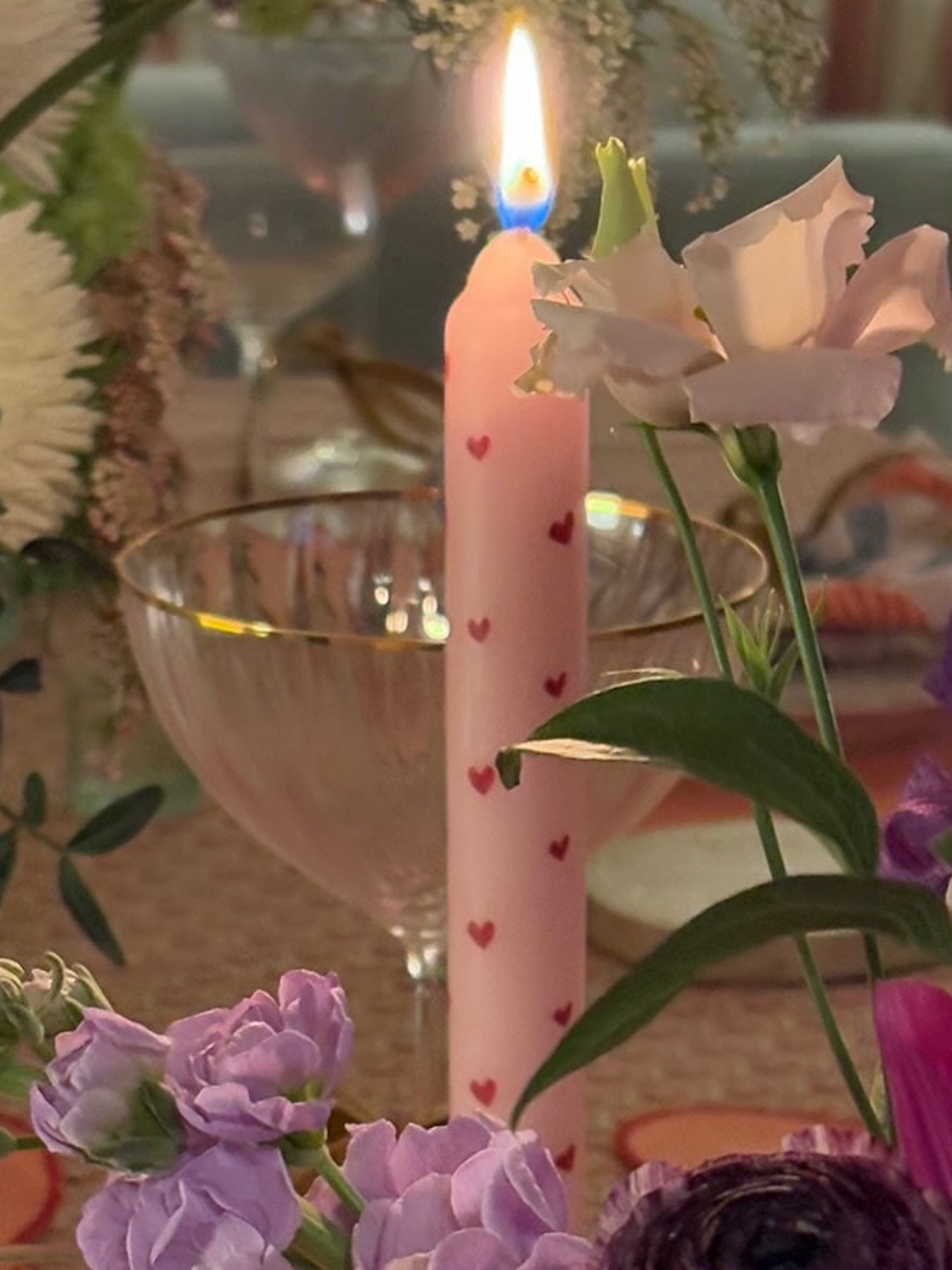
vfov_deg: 16.5
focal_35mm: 118
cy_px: 1145
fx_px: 4328
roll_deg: -0.5
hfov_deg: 12.5
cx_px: 148
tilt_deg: -20.9
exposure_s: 1/20
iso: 400
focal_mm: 5.96
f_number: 1.6
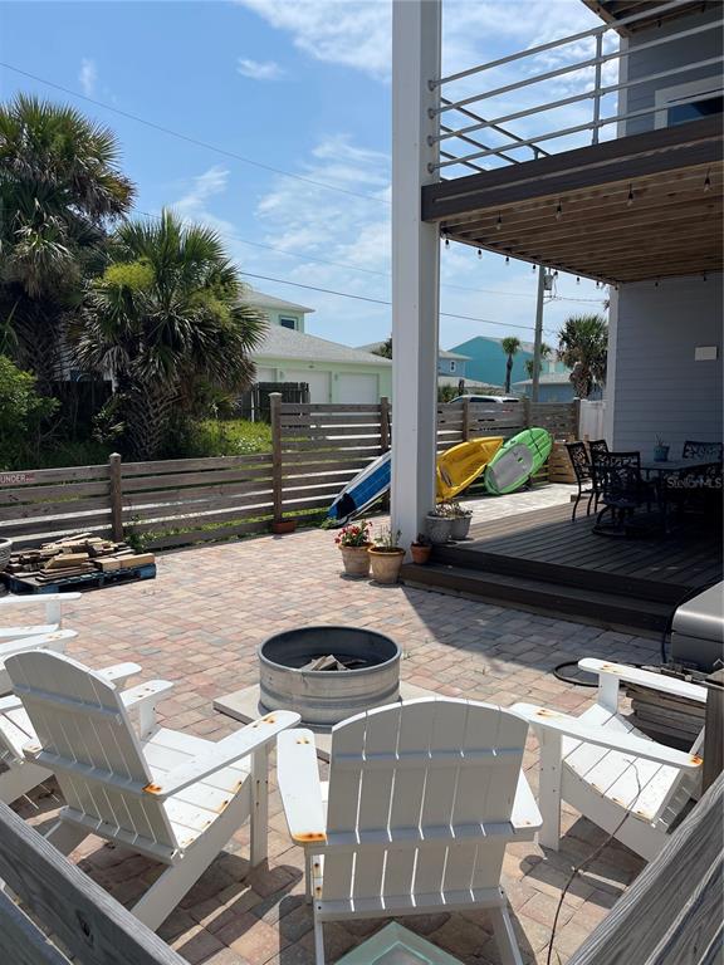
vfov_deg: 69.4
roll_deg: +0.2
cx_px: 362
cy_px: 482
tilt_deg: -4.9
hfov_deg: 54.9
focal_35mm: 25
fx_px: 697
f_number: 1.6
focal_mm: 5.1
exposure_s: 1/6579
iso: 32
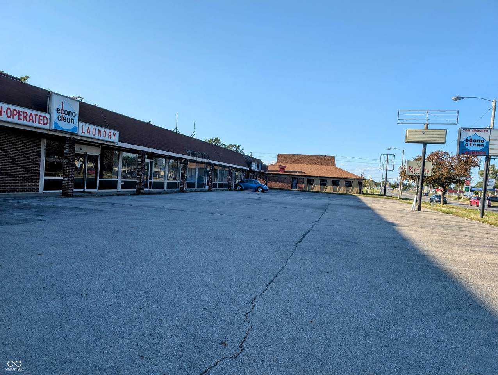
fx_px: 346
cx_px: 249
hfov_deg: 71.5
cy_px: 188
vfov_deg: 56.9
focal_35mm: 24
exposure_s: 1/590
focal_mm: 6.9
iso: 22
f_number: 1.68
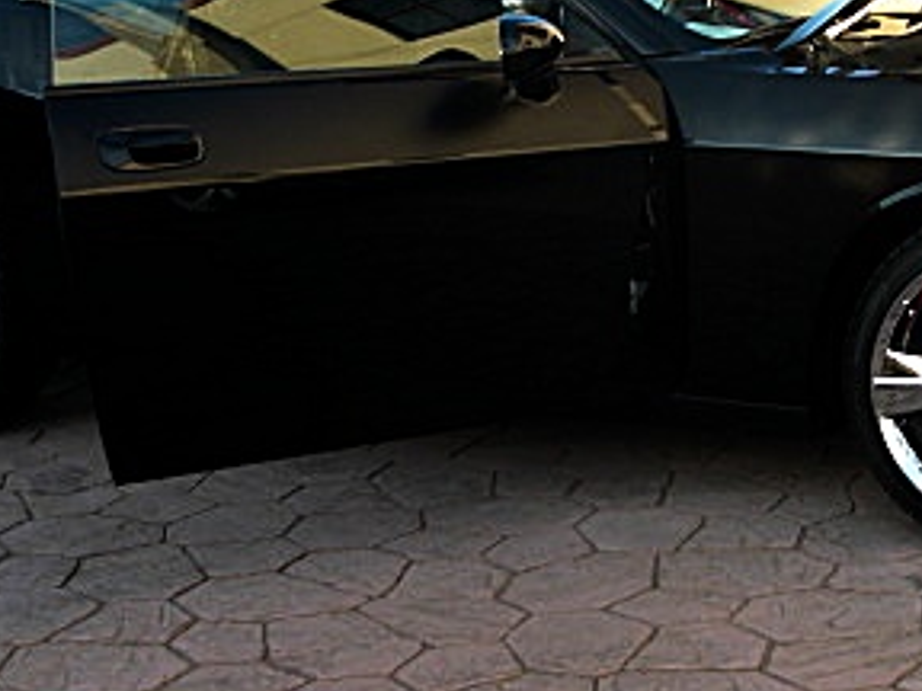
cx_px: 599
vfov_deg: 18.4
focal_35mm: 80
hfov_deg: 24.3
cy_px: 291
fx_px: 2131
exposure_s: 1/100
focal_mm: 6.3
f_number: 2.8
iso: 50
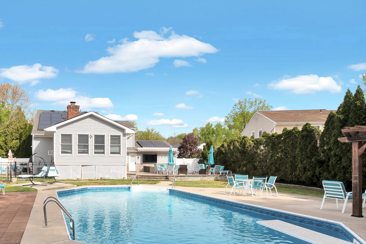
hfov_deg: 70.2
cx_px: 105
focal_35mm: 24
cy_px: 170
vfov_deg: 51.8
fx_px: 244
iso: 100
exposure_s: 1/320
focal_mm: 16
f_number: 8
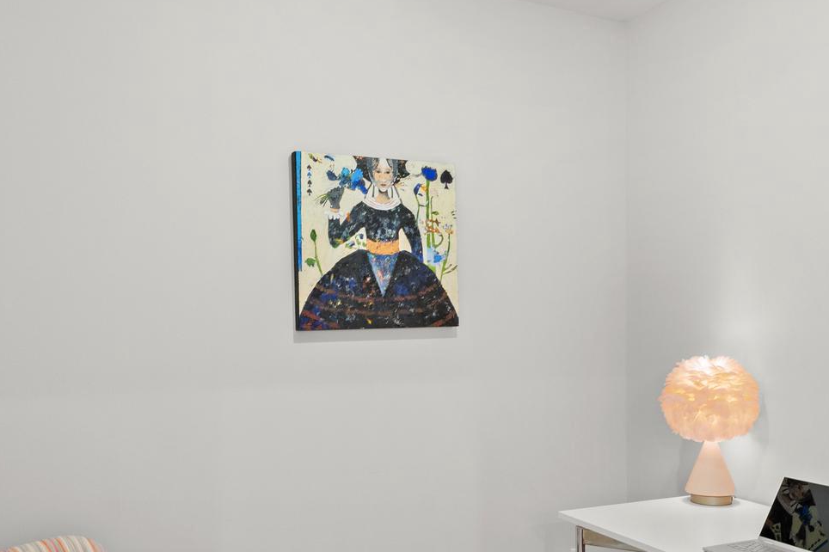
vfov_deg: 38.7
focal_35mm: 34
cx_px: 473
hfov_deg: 55.6
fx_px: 783
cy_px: 327
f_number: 8
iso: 500
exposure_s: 2
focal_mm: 16
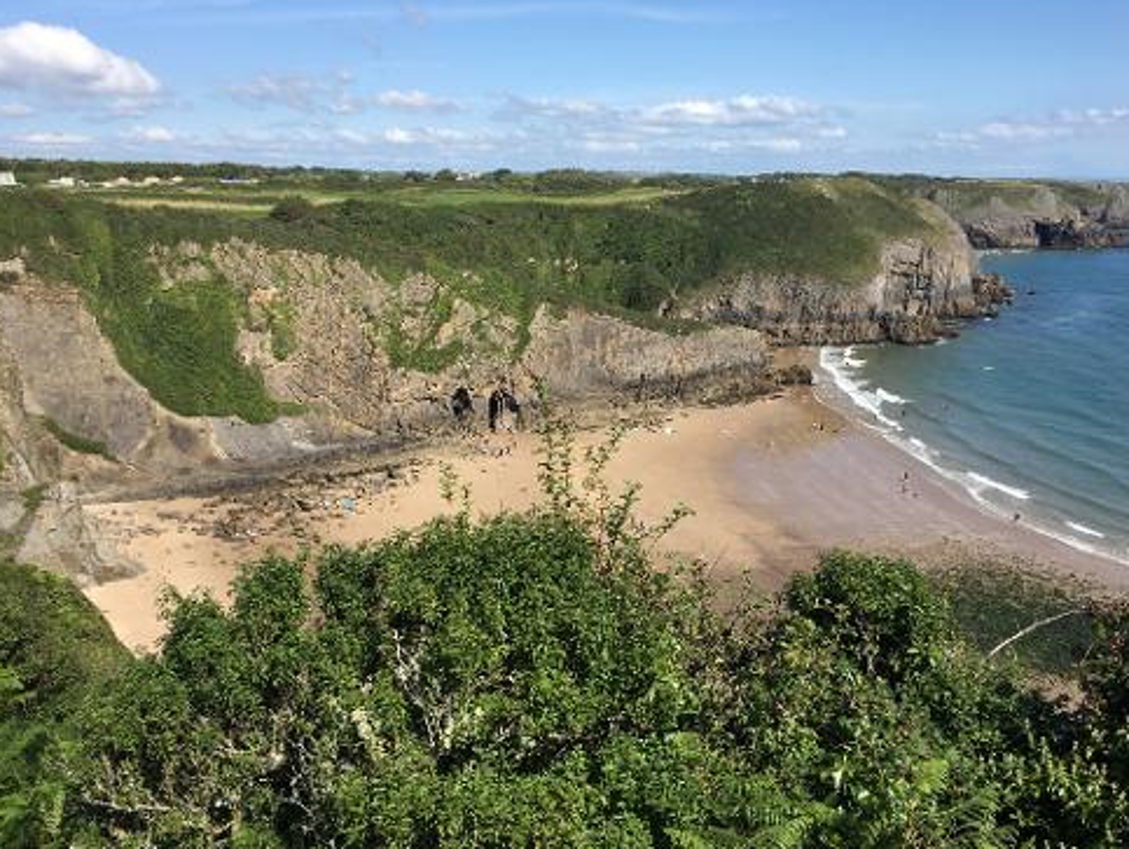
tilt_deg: -13.5
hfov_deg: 59.9
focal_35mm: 30
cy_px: 413
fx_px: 979
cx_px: 573
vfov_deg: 46.8
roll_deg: +0.3
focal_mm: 4.15
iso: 25
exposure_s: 1/1672
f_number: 2.2
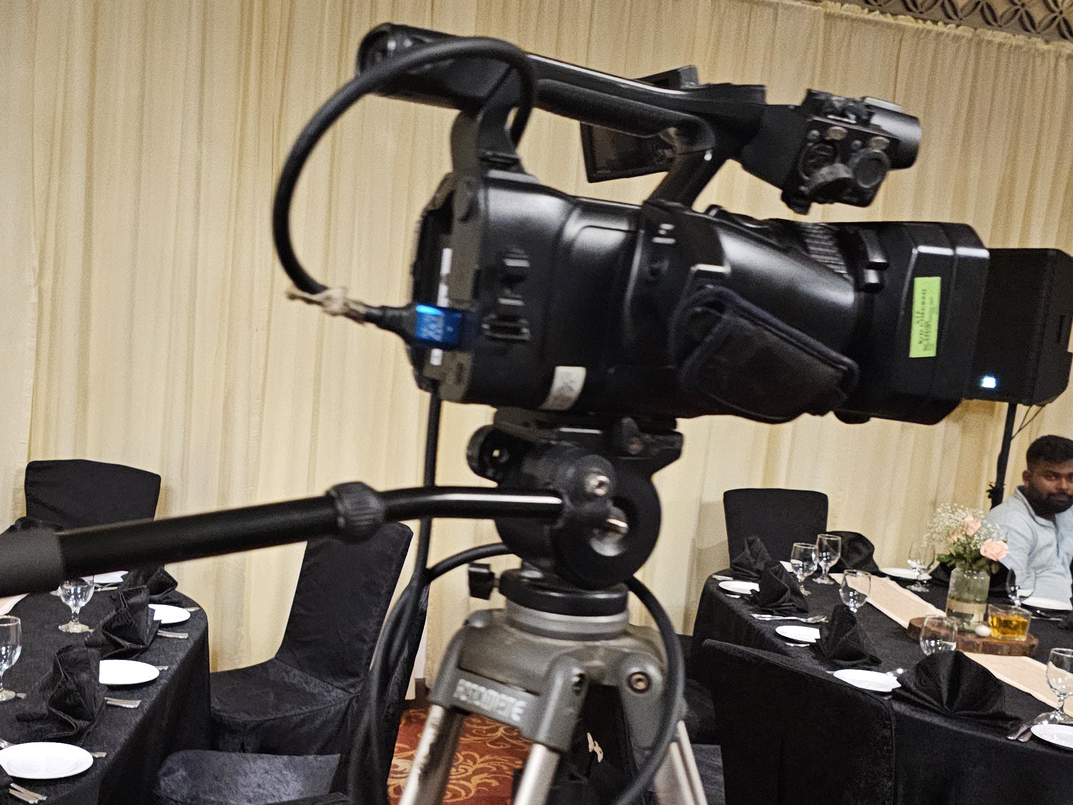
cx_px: 364
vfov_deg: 34.1
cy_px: 514
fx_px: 1302
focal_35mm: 42
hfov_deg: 44.2
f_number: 1.7
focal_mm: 6.3
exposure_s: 1/33
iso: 640
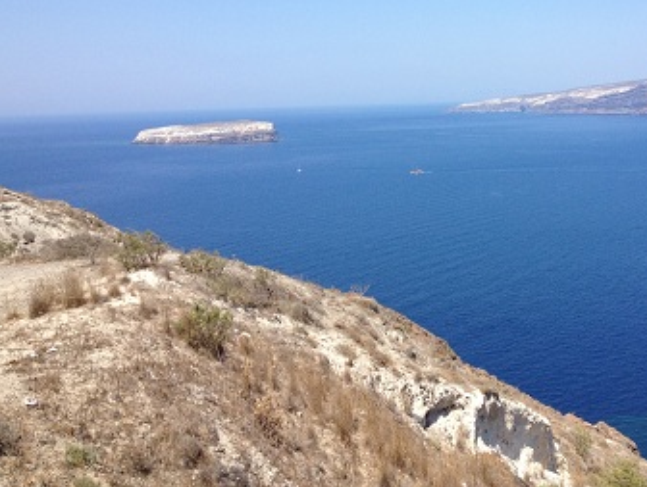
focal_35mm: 51
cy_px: 135
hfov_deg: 37.0
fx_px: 955
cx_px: 439
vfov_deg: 28.3
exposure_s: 1/1672
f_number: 2.4
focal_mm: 4.28
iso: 64
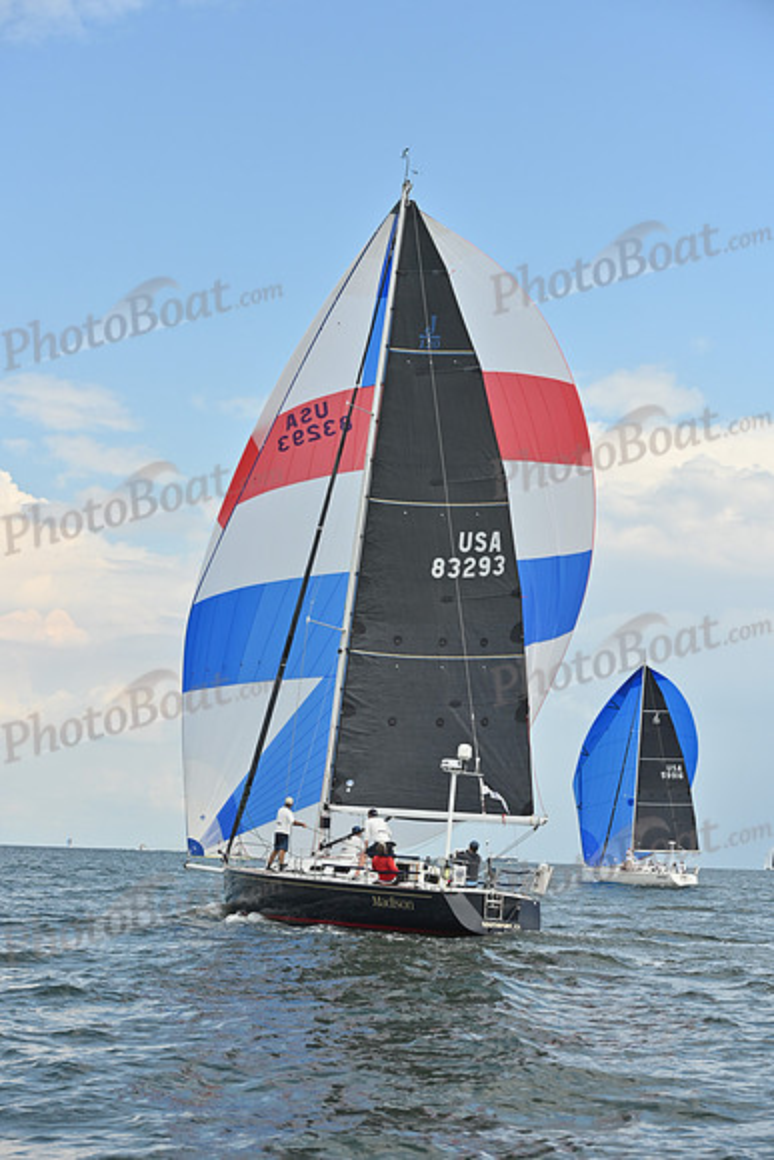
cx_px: 387
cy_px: 580
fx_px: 2256
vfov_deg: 28.8
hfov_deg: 19.5
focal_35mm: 70
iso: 320
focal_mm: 70
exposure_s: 1/1600
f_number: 7.1
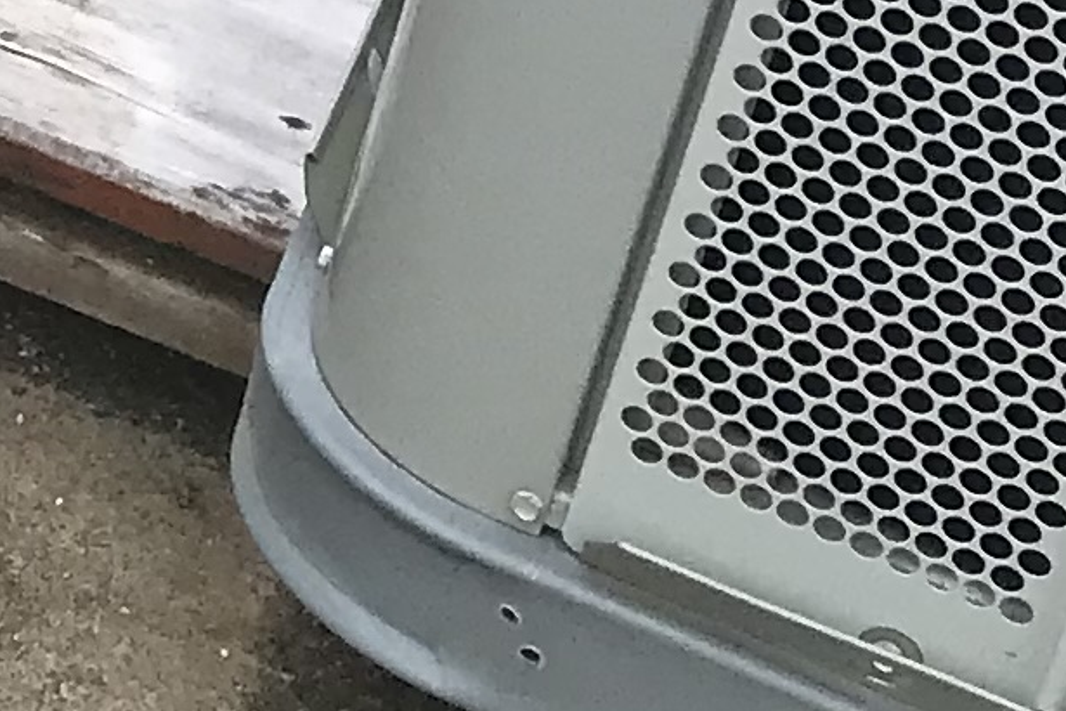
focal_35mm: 191
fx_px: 5655
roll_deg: -4.2
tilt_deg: -24.7
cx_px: -1531
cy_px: -1519
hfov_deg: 9.5
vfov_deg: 6.5
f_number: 1.8
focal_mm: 3.99
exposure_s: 1/948
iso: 20
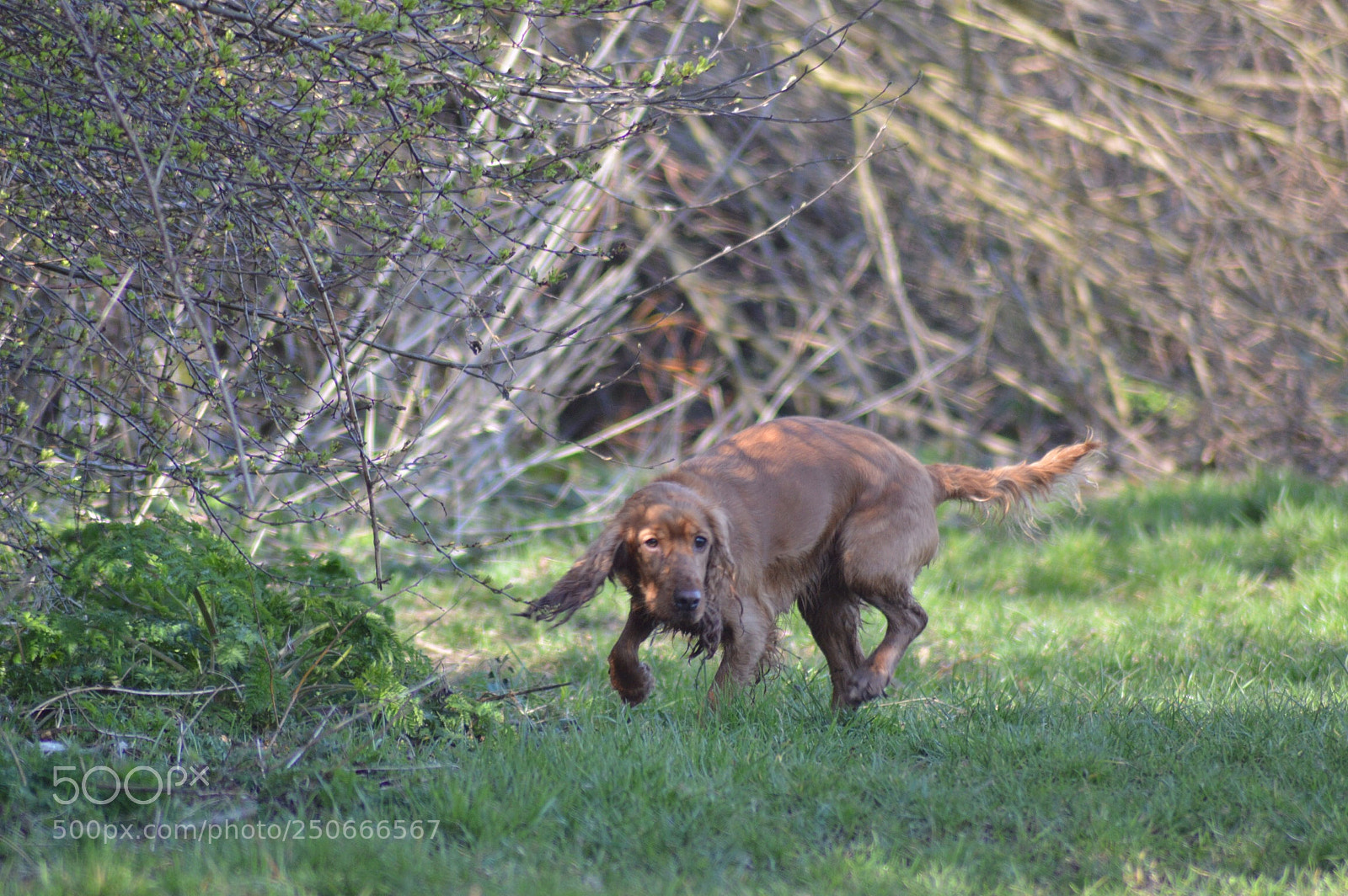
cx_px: 674
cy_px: 448
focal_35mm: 450
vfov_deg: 3.0
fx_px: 16836
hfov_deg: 4.6
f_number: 5.6
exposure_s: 1/320
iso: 640
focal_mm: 300
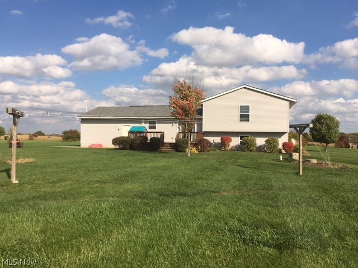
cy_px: 134
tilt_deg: +1.5
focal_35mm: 29
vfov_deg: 48.2
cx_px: 179
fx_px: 300
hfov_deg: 61.7
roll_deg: -0.8
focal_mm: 4.15
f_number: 2.2
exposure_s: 1/2198
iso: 25
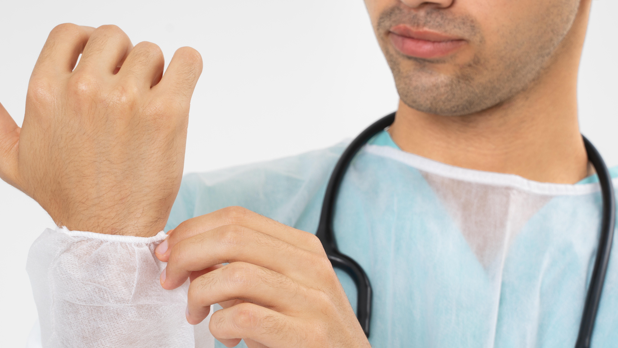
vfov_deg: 10.0
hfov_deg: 17.6
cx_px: 184
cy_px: 182
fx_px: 1983
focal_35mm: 121
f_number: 10
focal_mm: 72
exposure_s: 1/160
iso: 100
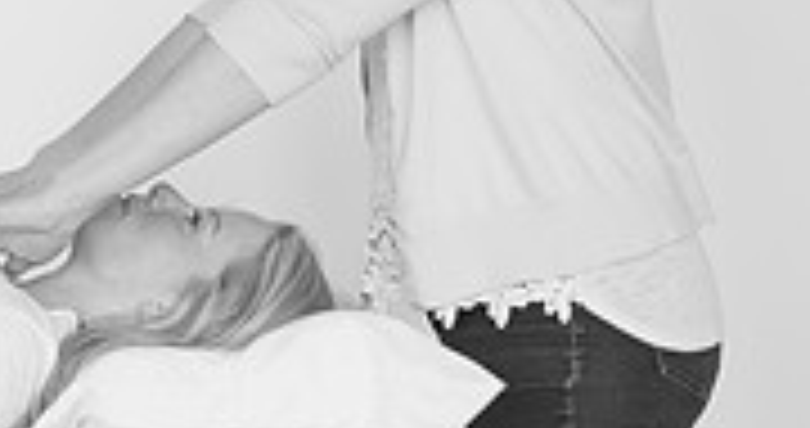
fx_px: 3641
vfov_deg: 6.7
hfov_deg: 12.0
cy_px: 12
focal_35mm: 172
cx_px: -463
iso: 200
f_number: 2.5
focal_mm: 50
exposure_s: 1/320
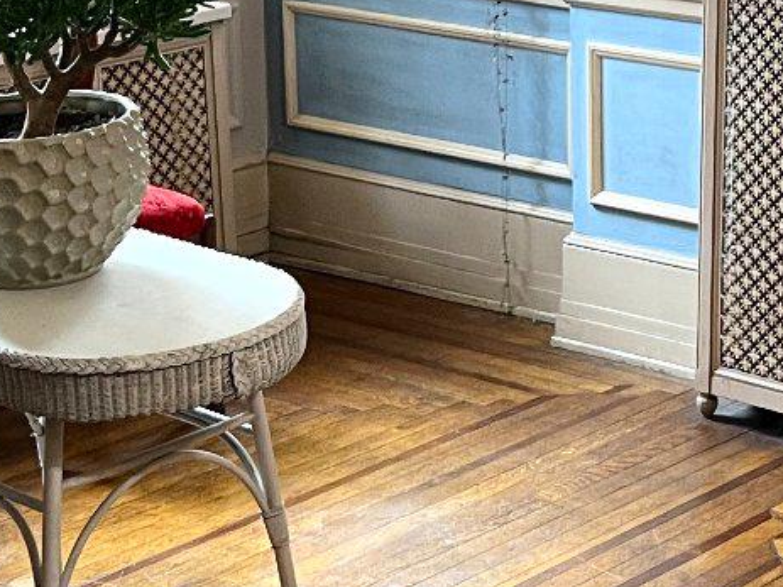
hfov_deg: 16.8
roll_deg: +1.4
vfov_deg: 12.6
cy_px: -100
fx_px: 2601
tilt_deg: -8.3
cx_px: 732
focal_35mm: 115
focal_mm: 5.7
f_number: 1.5
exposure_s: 1/60
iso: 160
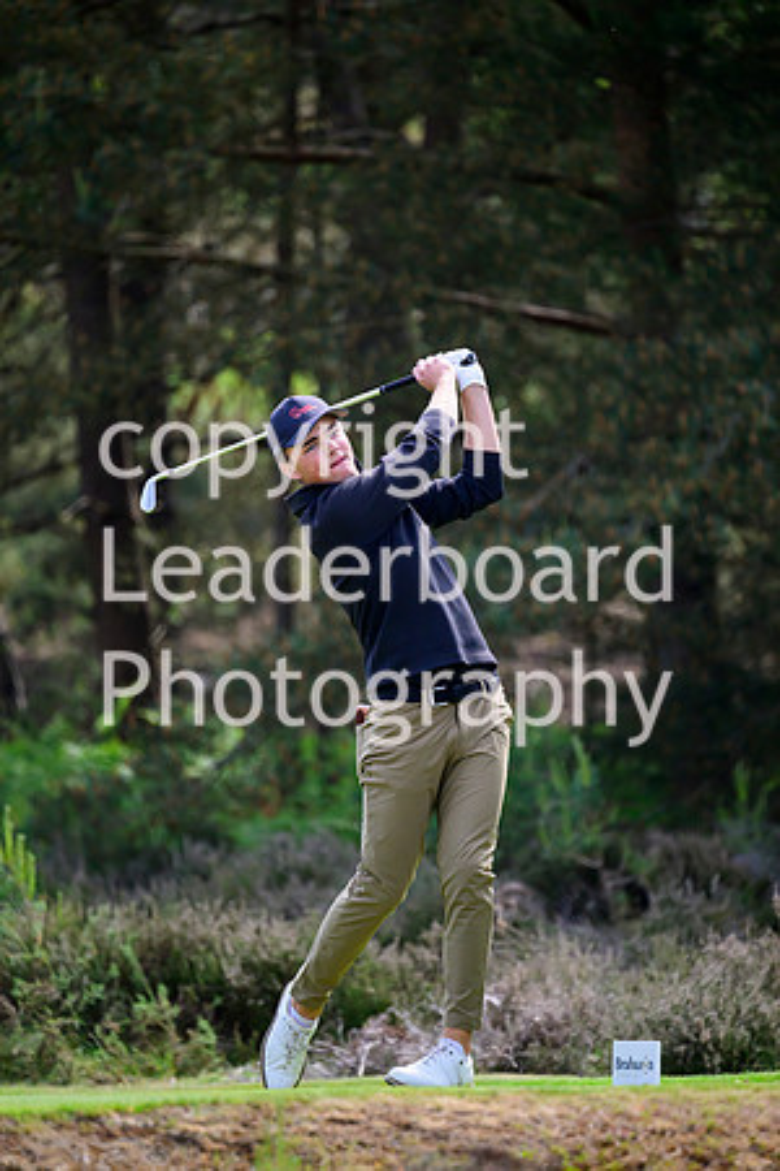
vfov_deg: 5.2
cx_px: 390
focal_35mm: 400
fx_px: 12999
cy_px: 586
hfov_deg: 3.4
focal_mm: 400
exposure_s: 1/2000
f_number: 5.6
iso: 1000
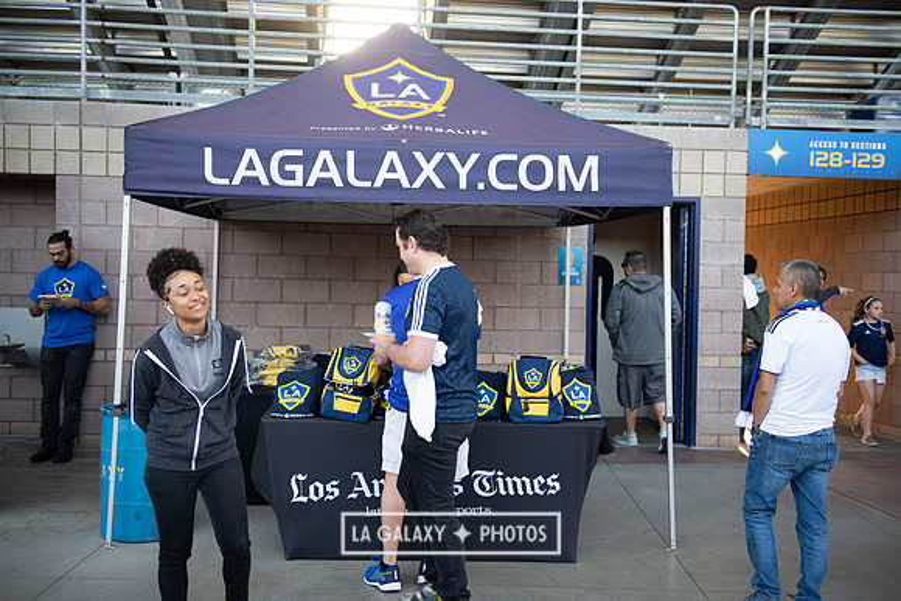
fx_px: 1051
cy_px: 300
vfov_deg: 31.9
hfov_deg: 46.4
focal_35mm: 42
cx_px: 450
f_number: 2.8
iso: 250
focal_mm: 42
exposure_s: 1/200
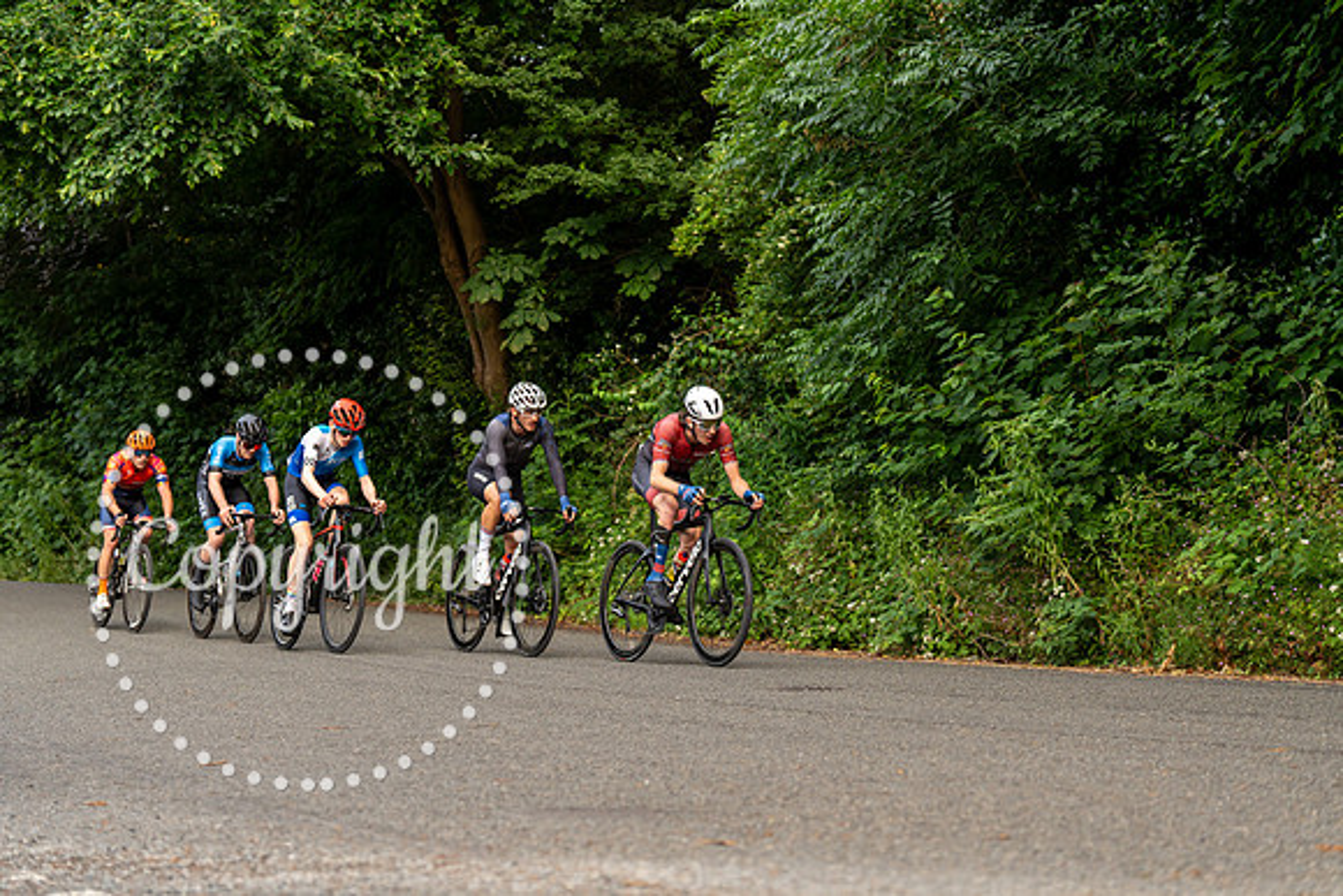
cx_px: 672
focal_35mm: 70
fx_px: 2612
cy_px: 448
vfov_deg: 19.5
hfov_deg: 28.8
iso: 400
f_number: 3.5
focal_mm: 70
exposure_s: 1/800
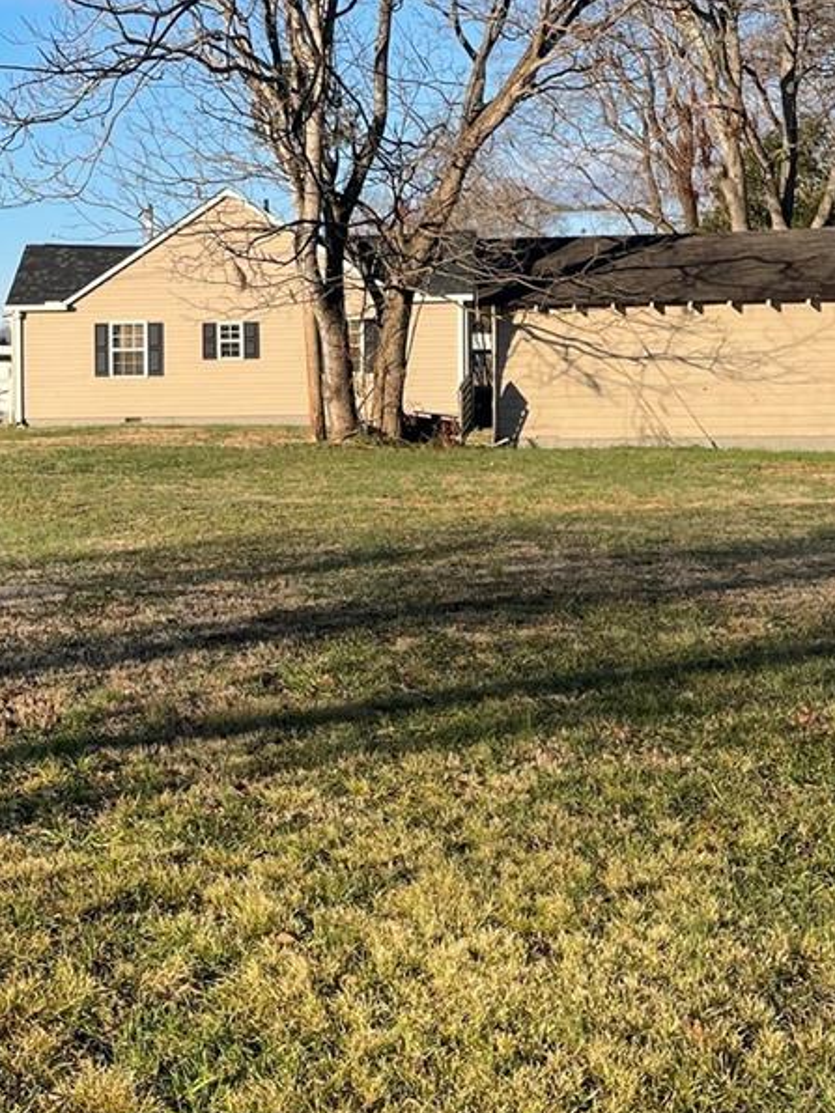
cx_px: 105
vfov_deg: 28.9
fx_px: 2155
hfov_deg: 21.5
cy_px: 416
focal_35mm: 67
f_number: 1.6
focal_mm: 4.2
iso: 32
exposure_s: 1/1887
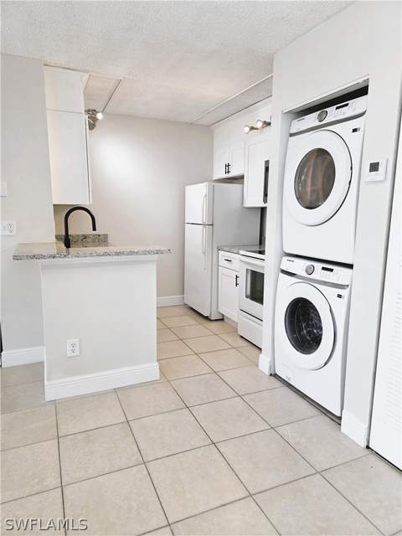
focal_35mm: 23
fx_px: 356
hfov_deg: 58.9
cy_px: 268
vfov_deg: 73.9
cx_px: 201
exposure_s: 1/120
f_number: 1.7
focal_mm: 6.3
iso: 100
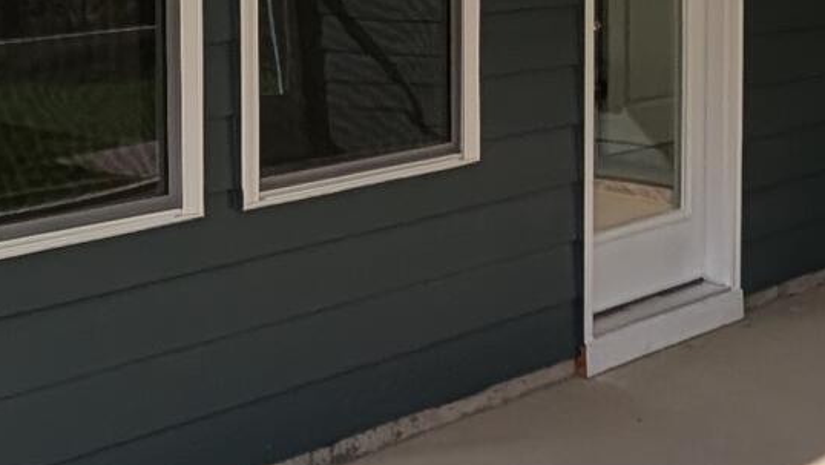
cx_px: 330
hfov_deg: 28.9
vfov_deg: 16.1
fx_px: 1597
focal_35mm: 73
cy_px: -38
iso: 53
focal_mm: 2.02
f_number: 1.7
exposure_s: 1/1393
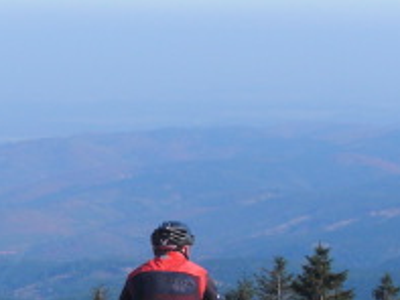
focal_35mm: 257
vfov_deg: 5.8
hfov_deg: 7.6
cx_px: -138
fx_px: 2972
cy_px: 300
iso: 50
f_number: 4.6
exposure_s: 1/400
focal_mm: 13.9
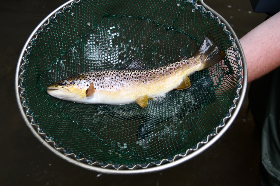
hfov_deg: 46.4
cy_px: 93
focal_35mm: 42
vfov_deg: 31.9
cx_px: 140
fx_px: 327
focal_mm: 28
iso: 1000
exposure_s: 1/125
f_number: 4
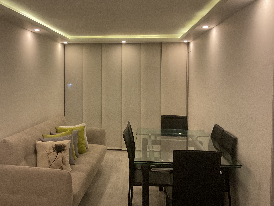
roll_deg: -0.8
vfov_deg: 39.5
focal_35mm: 36
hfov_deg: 51.0
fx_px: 285
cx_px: 109
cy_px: 86
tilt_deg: -2.0
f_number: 1.8
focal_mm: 3
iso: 160
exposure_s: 1/60
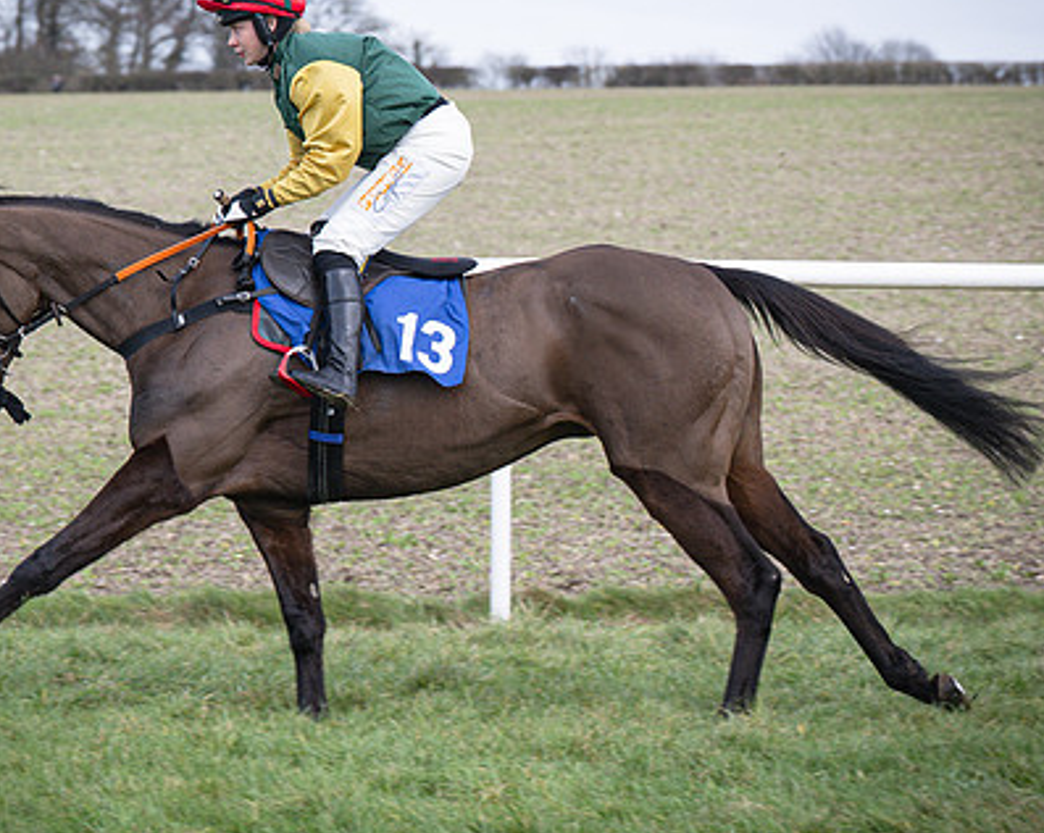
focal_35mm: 243
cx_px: 370
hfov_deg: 8.0
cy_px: 364
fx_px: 7503
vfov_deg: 6.4
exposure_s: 1/800
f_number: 4
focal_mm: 84
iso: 200
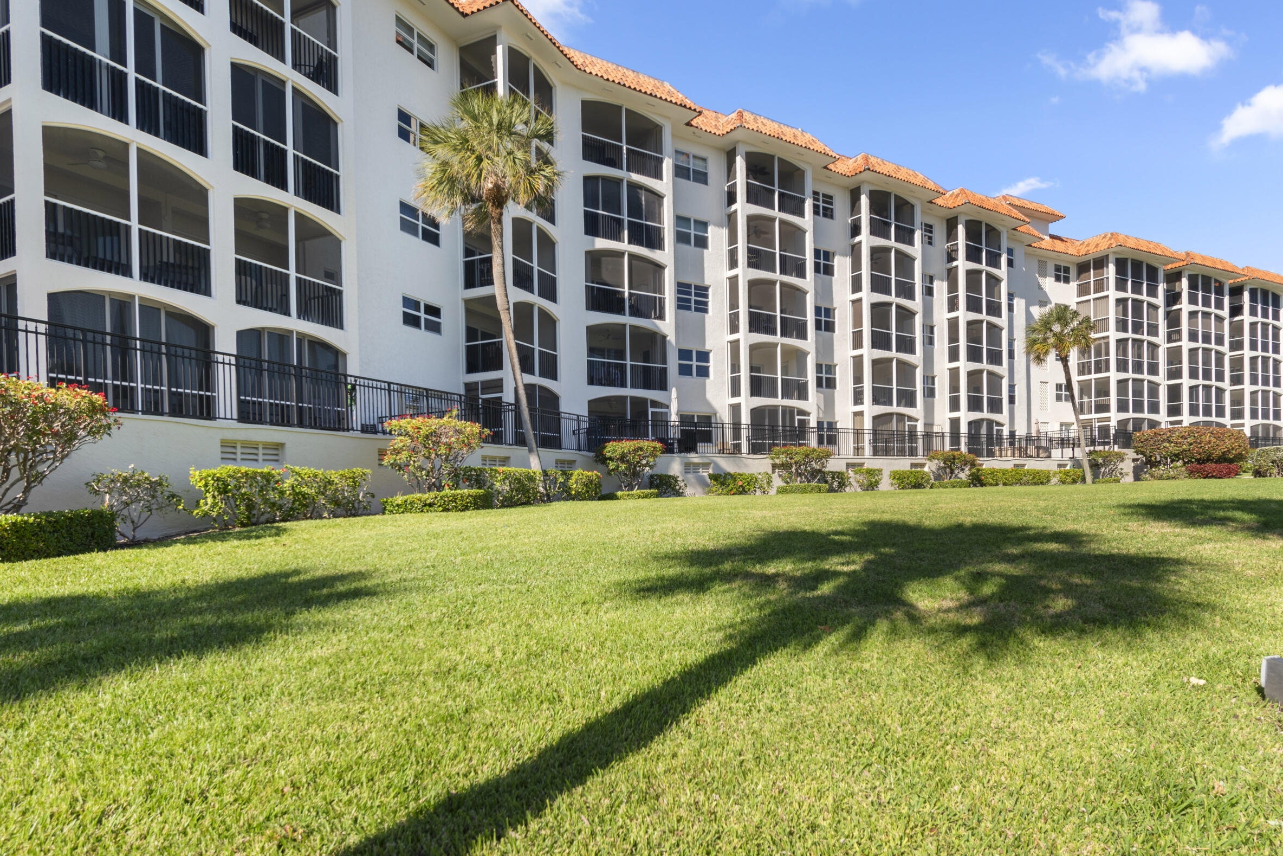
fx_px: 677
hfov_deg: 86.9
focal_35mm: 19
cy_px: 509
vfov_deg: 64.0
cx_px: 619
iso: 100
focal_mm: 10
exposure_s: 1/100
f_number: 8
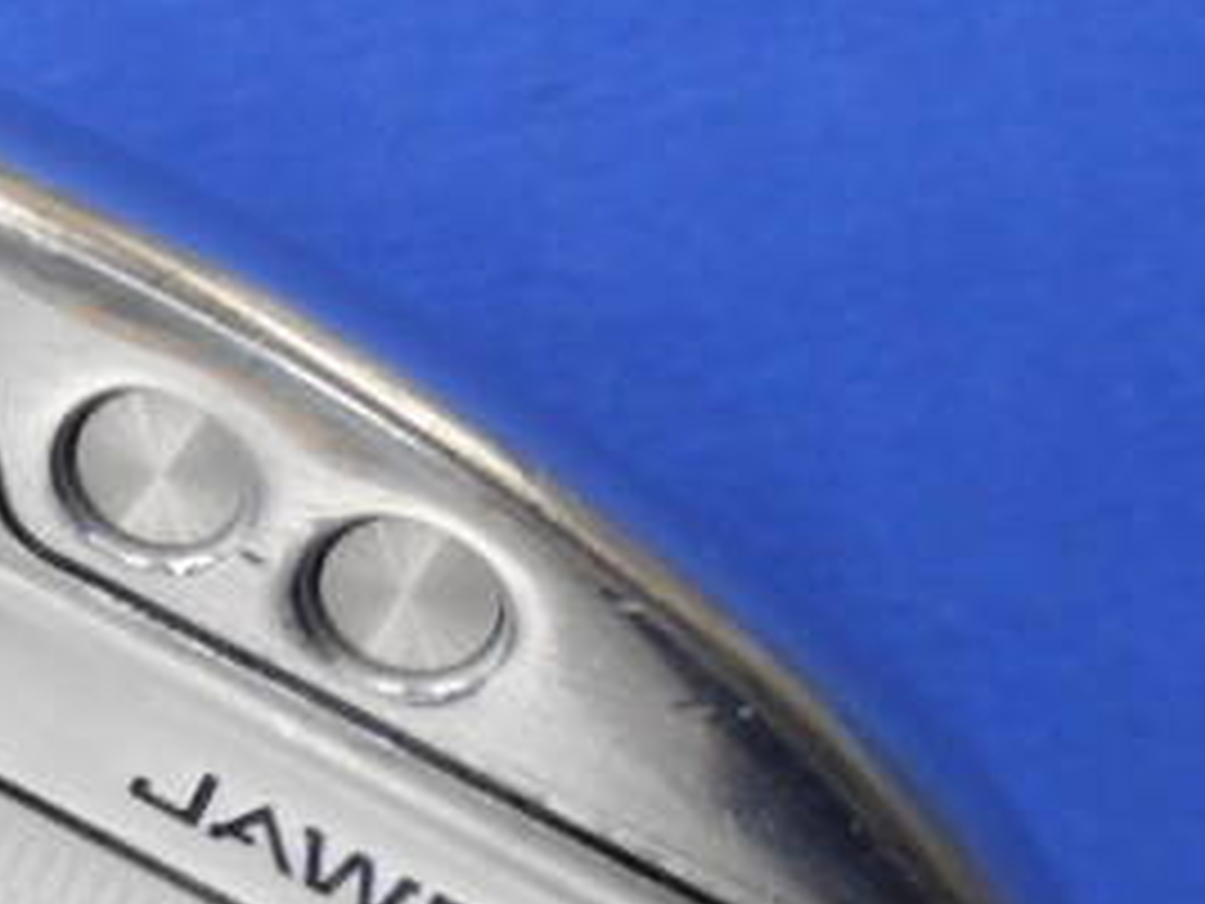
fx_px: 2158
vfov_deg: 23.3
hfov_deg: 28.1
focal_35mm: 62
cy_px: 738
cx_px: -162
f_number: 3.2
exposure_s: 1/30
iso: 160
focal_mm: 4.6
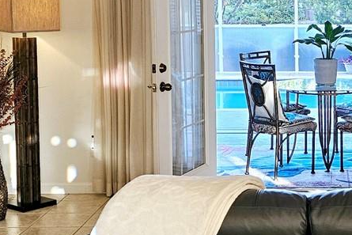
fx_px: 841
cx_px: 362
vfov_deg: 15.8
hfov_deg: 22.6
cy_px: 62
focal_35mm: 86
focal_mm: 5.4
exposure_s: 1/120
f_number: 1.8
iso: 160
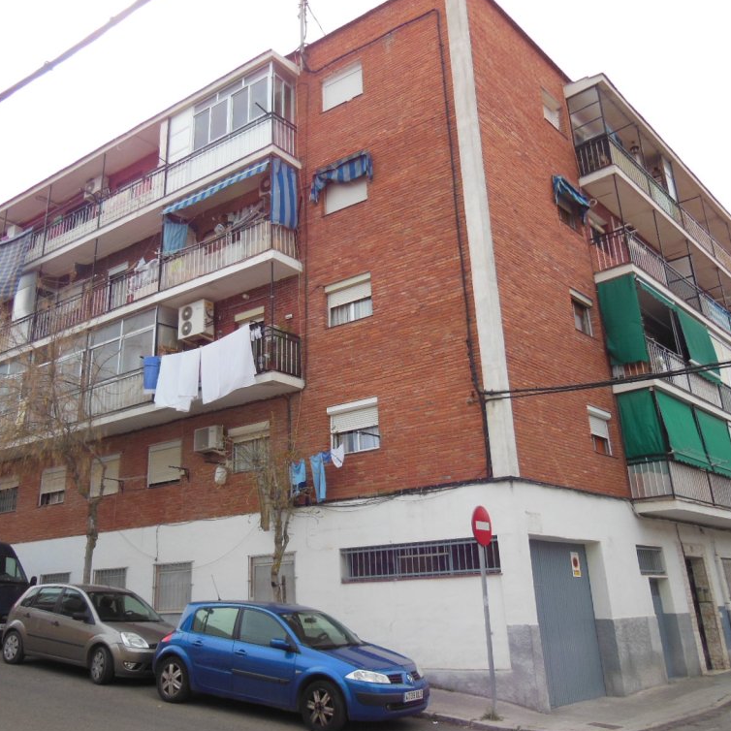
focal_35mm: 30
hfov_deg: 53.9
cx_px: 327
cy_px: 365
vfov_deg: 54.0
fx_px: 717
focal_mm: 4.5
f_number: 3.5
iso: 125
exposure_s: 1/800
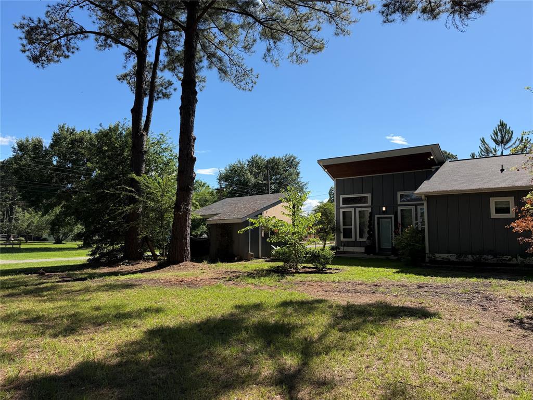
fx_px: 370
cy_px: 200
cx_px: 266
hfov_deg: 71.6
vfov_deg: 56.8
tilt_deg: +4.7
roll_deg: -0.5
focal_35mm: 24
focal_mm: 6.76
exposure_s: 1/4167
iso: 80
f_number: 1.78
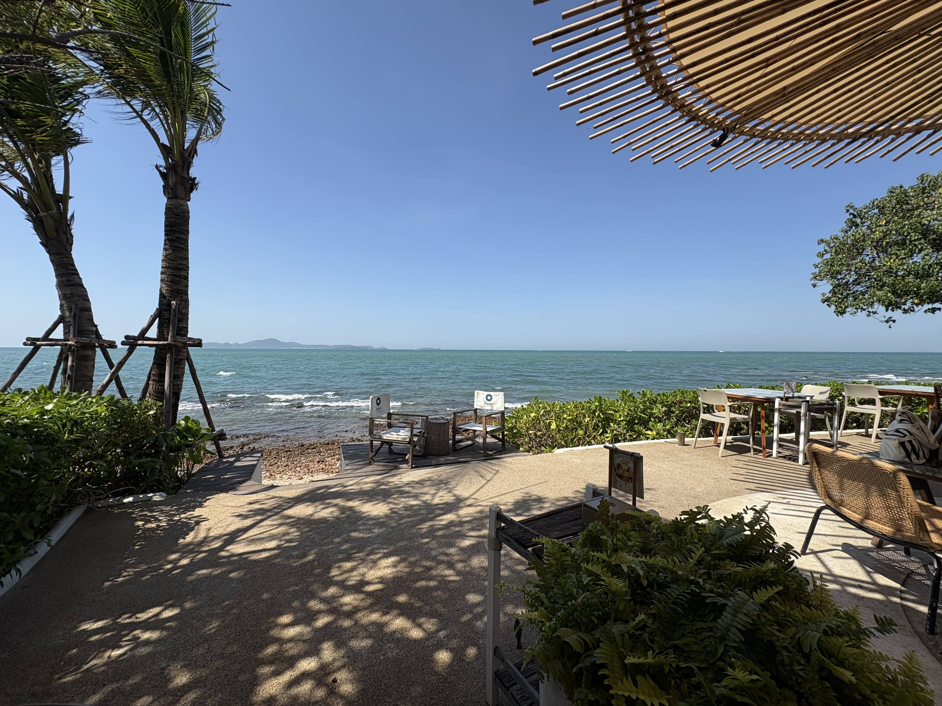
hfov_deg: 102.1
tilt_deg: +0.1
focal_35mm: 14
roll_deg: +0.0
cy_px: 353
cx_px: 471
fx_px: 381
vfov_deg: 85.7
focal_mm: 2.22
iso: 50
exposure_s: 1/2674
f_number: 2.2
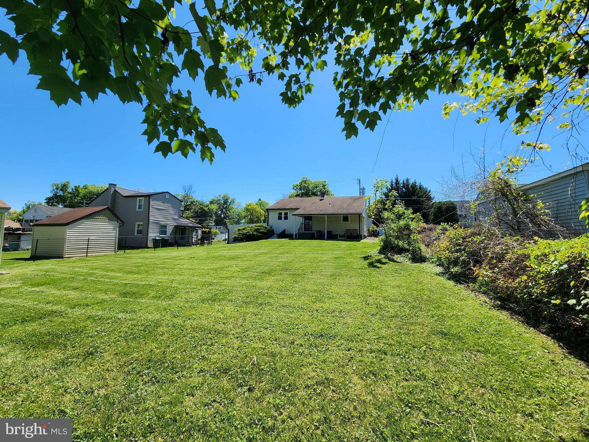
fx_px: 221
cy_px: 221
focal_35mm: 13
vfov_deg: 89.9
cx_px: 294
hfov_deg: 106.2
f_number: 2.2
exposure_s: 1/1493
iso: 50
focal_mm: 2.2
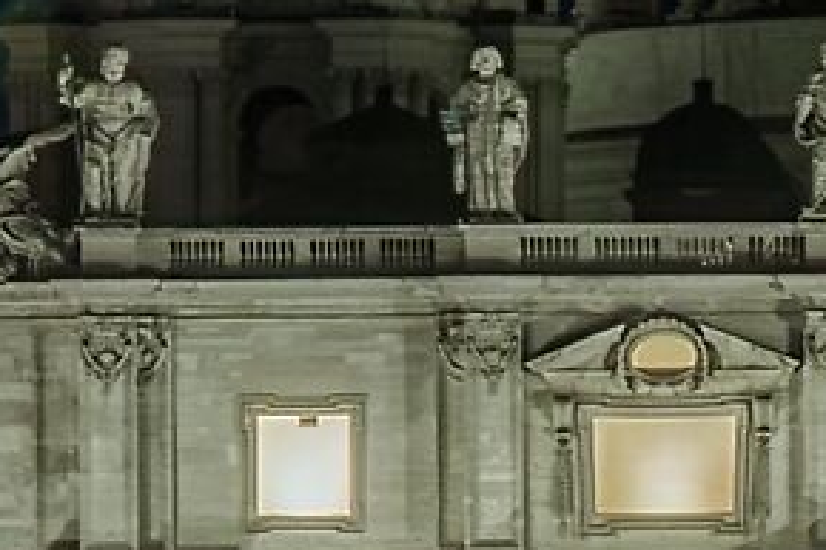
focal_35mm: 1911
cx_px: 1099
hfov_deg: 1.1
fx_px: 43820
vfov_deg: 0.7
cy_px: 883
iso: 200
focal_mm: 111
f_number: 11
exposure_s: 8
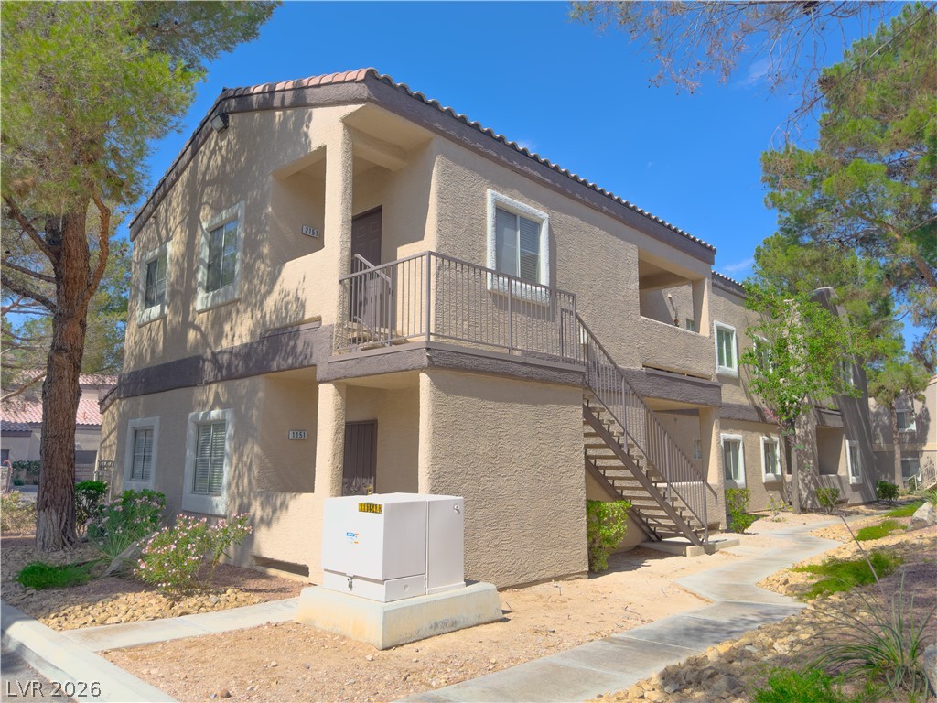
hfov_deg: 71.6
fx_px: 650
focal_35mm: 24
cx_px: 468
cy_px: 352
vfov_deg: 56.8
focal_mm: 6.76
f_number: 1.8
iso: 64
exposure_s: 1/4000
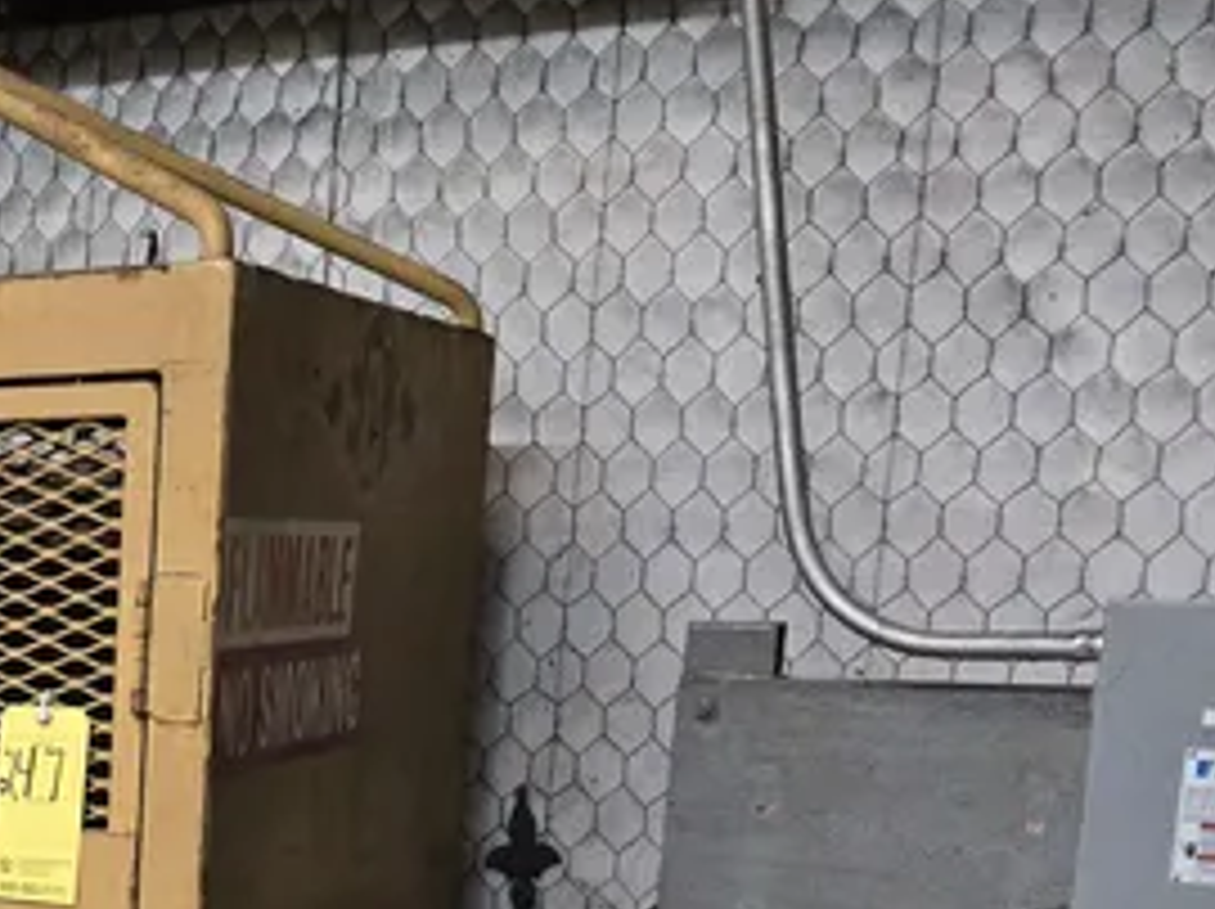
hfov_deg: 26.4
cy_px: 1028
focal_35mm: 64
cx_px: -297
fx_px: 2244
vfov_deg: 21.6
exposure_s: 1/120
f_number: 1.8
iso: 500
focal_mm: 5.4
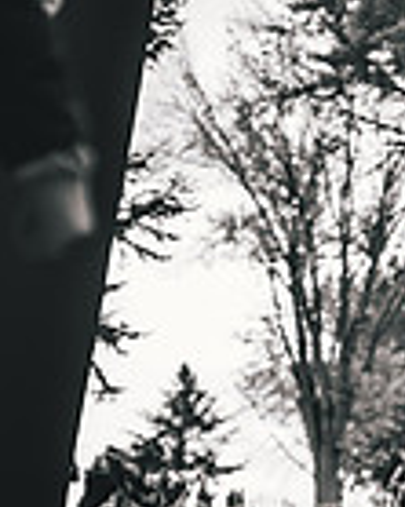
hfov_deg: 7.0
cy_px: 294
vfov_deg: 9.4
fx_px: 3075
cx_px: 1025
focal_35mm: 205
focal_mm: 52
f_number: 2
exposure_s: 1/3200
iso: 200
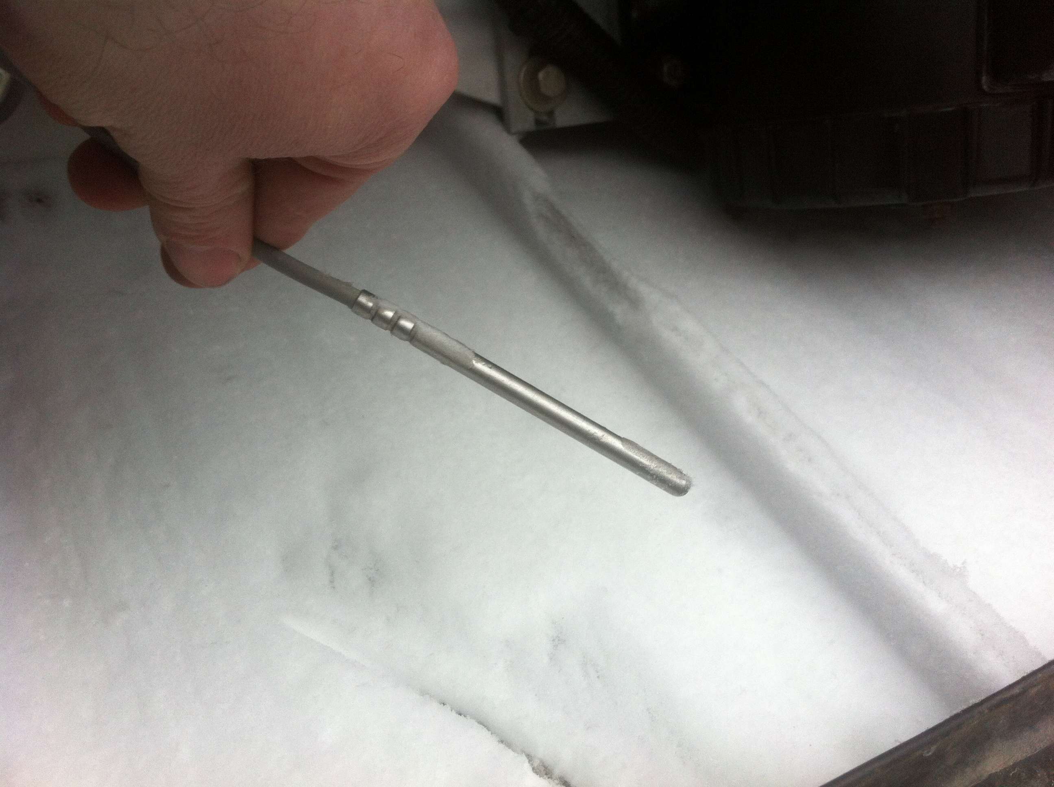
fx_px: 1064
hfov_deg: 52.7
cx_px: 527
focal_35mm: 35
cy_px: 394
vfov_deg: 40.6
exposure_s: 1/120
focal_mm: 3.85
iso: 100
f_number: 2.8
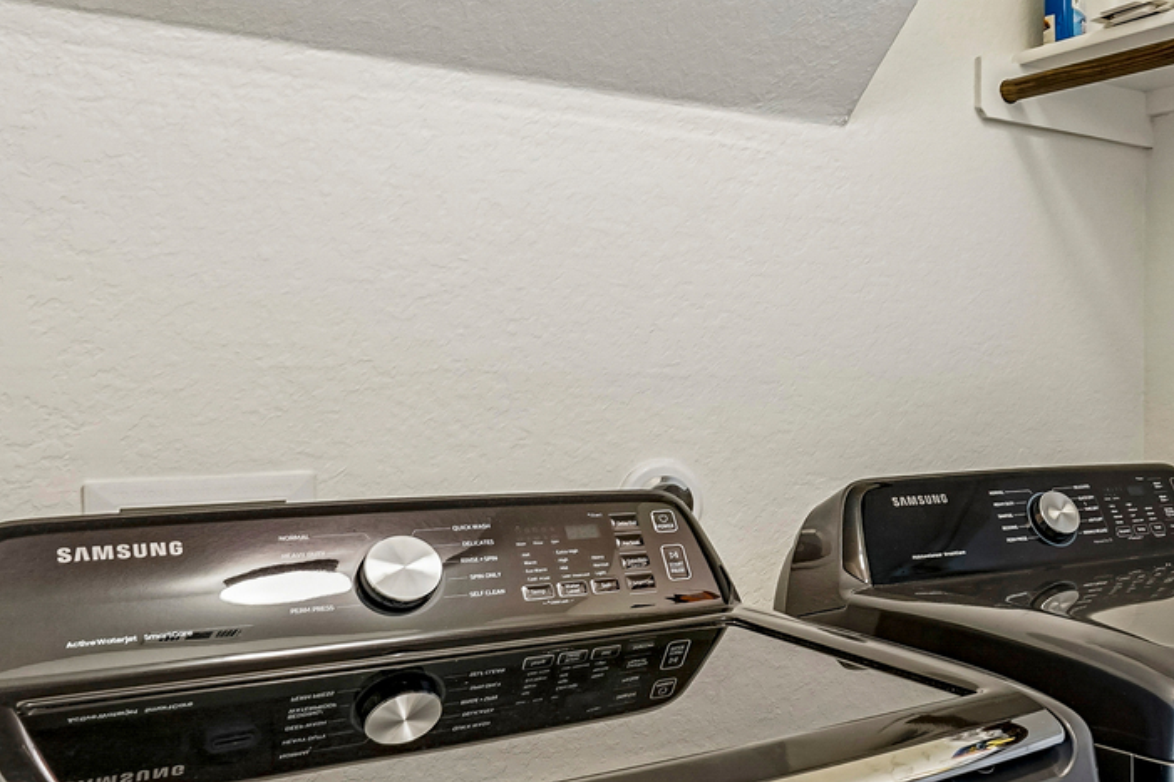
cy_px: 422
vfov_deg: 35.9
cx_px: 1164
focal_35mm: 37
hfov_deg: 44.5
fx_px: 1206
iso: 400
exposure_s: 1/6
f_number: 8
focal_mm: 16
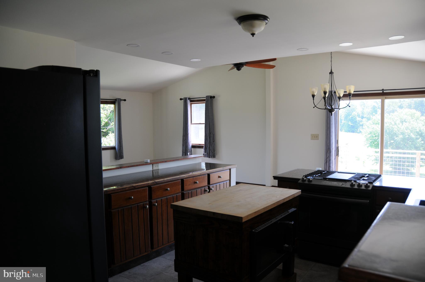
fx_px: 318
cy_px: 141
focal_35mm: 27
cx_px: 212
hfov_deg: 67.4
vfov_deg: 47.8
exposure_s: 1/60
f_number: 4
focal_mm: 18
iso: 200
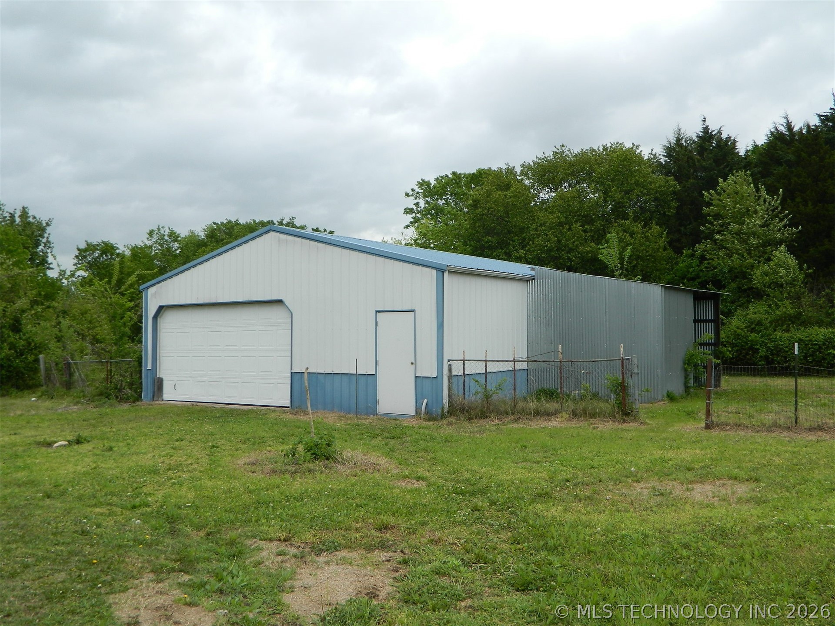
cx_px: 418
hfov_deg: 58.4
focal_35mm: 31
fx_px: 748
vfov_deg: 45.4
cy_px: 313
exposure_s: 1/400
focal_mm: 5.6
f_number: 3.2
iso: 80
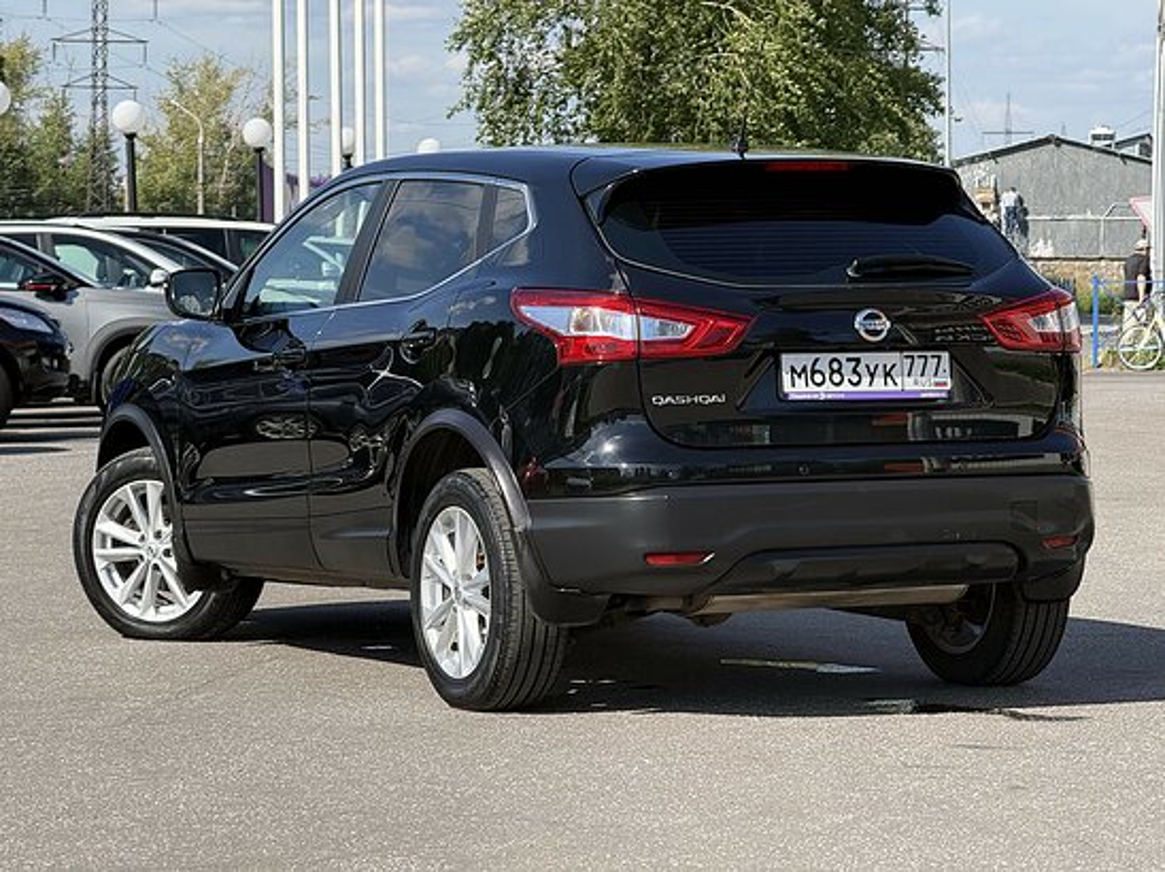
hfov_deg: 16.4
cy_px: 436
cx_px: 582
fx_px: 4035
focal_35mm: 120
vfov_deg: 12.3
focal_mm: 15.66
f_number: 2.8
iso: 64
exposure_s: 1/1186
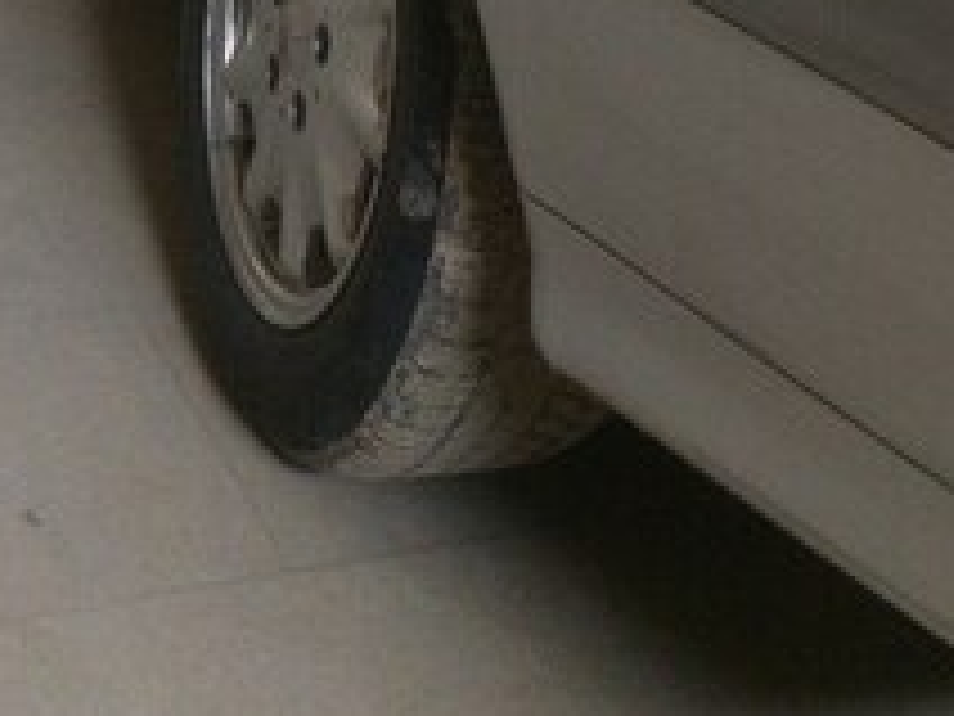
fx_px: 1874
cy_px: -360
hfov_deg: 28.6
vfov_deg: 19.0
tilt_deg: -9.2
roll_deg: -8.6
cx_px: 504
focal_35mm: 68
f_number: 2.2
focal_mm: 4.15
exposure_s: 1/17
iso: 320
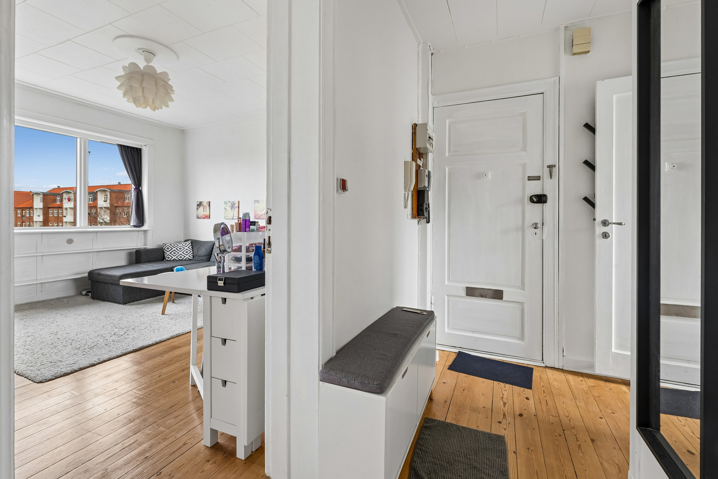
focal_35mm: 16
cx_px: 359
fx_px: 319
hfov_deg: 96.7
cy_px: 240
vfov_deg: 73.7
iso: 400
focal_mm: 16
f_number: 13
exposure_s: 1/10
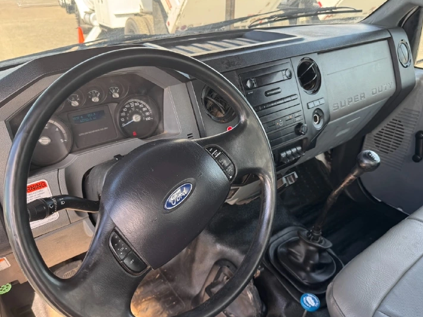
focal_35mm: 27
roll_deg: -2.1
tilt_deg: -31.9
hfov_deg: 65.3
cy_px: 160
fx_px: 330
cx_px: 214
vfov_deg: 51.3
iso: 100
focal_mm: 6.76
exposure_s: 1/172
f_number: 1.78
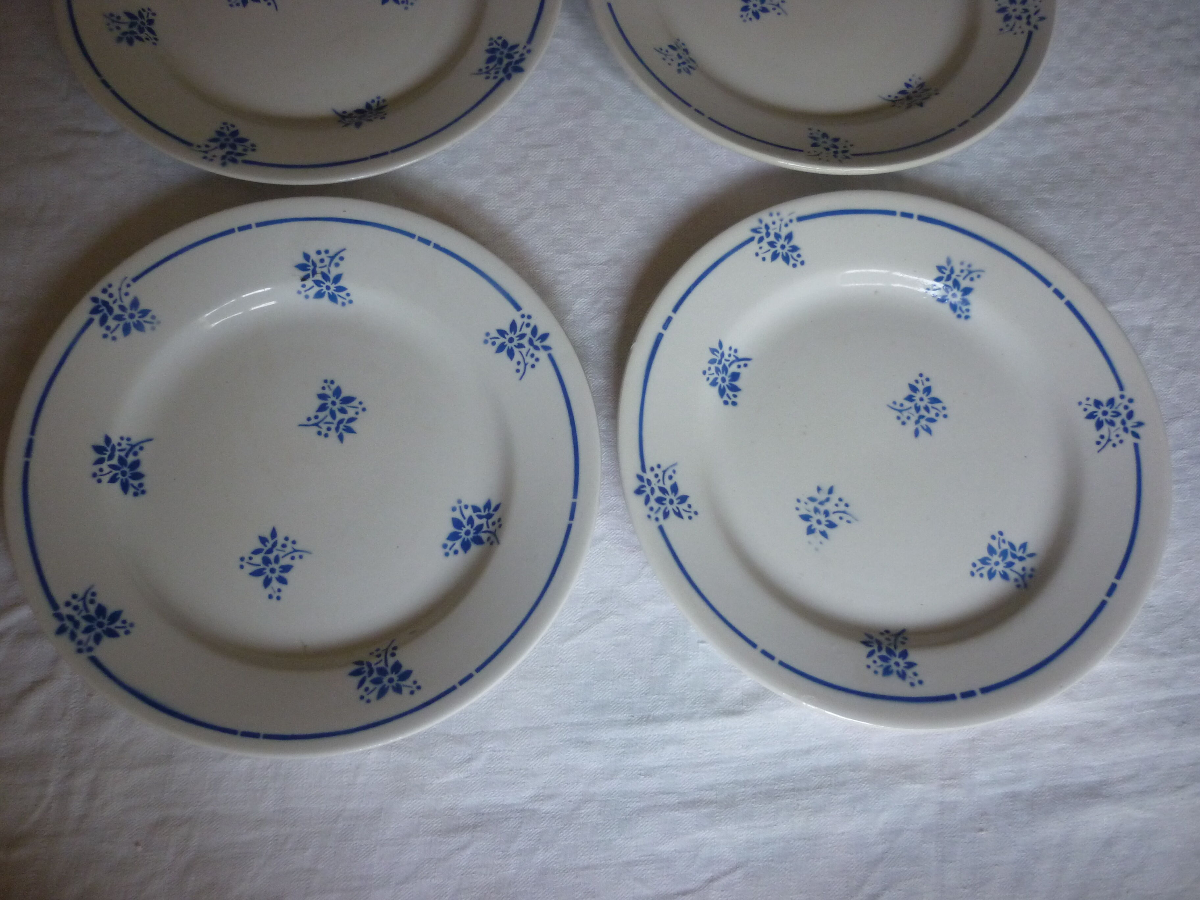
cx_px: 600
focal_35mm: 33
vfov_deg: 42.9
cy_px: 450
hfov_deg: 55.4
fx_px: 1144
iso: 250
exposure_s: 1/30
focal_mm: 5.5
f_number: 2.8
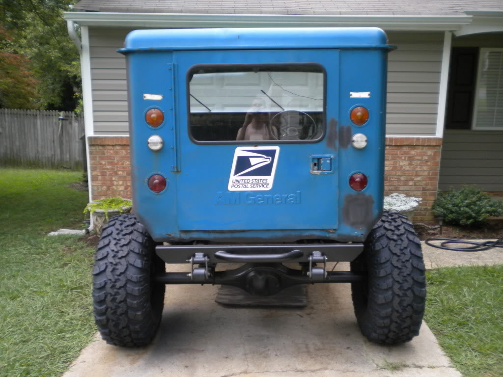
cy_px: 188
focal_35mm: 35
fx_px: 509
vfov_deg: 40.7
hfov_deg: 52.6
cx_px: 252
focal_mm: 6.3
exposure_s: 1/58
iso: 201
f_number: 3.1
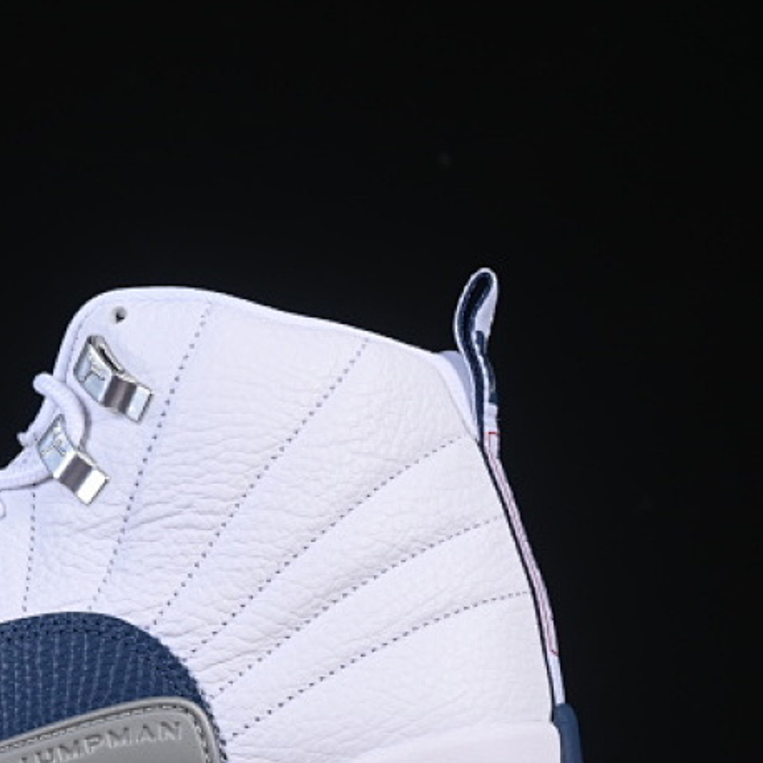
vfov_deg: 11.6
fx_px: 3741
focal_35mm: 150
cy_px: 583
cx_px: -30
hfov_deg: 11.5
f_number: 8
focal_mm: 50
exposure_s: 1/80
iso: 160
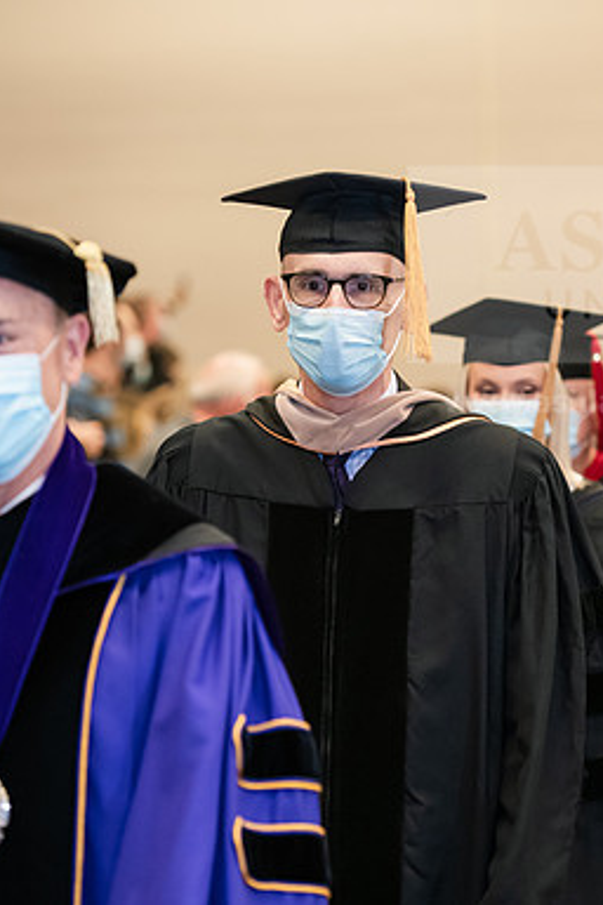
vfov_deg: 12.2
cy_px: 451
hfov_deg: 8.1
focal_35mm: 169
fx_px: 4246
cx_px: 337
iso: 2000
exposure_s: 1/200
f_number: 3.5
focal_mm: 112
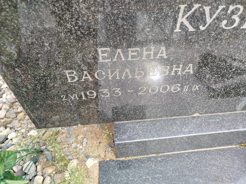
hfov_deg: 71.6
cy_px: 92
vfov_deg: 56.8
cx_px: 123
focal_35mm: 24
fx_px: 171
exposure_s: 1/200
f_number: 1.7
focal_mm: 5.31
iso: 50
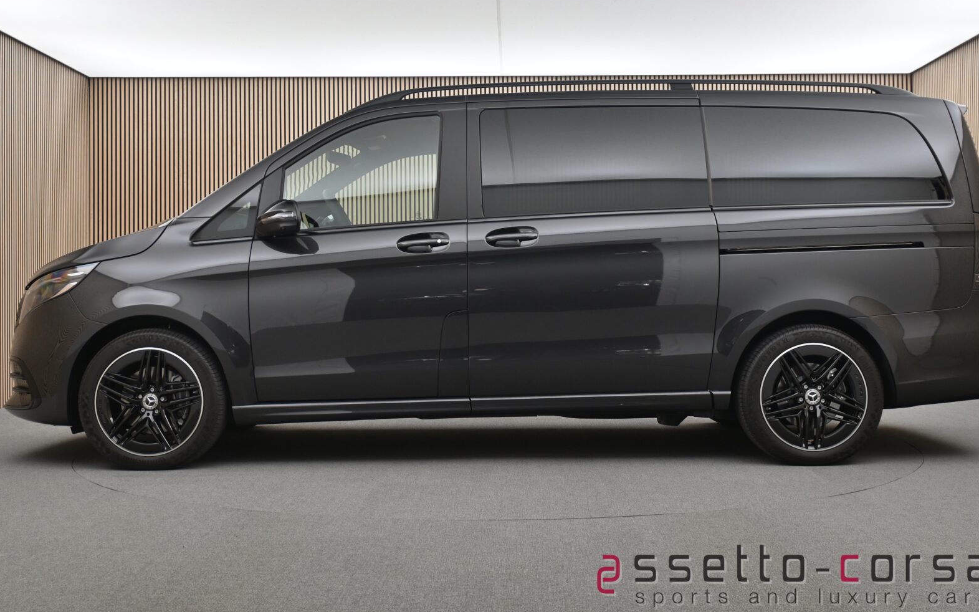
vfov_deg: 29.8
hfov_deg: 46.2
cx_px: 507
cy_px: 275
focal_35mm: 43
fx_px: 1147
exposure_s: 1/40
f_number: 4.5
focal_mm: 26
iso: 560
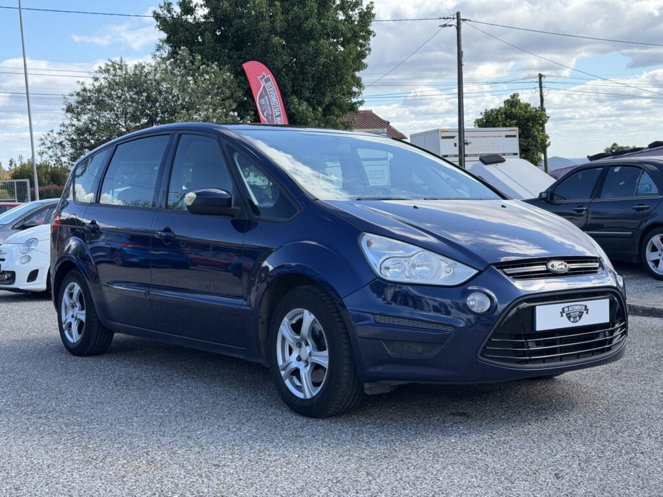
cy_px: 248
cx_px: 332
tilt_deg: -5.0
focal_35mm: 48
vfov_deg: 30.3
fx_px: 919
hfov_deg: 39.7
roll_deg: +2.2
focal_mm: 6.76
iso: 100
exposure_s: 1/1795
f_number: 1.78
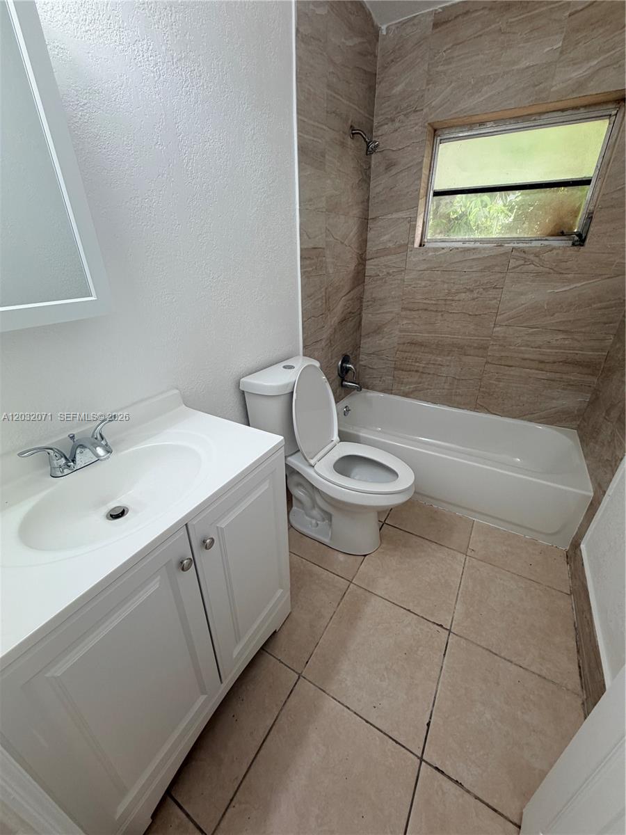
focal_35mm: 14
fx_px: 338
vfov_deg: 102.1
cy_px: 418
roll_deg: -0.1
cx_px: 313
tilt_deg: -28.4
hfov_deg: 85.7
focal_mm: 2.22
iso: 100
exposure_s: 1/120
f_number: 2.2
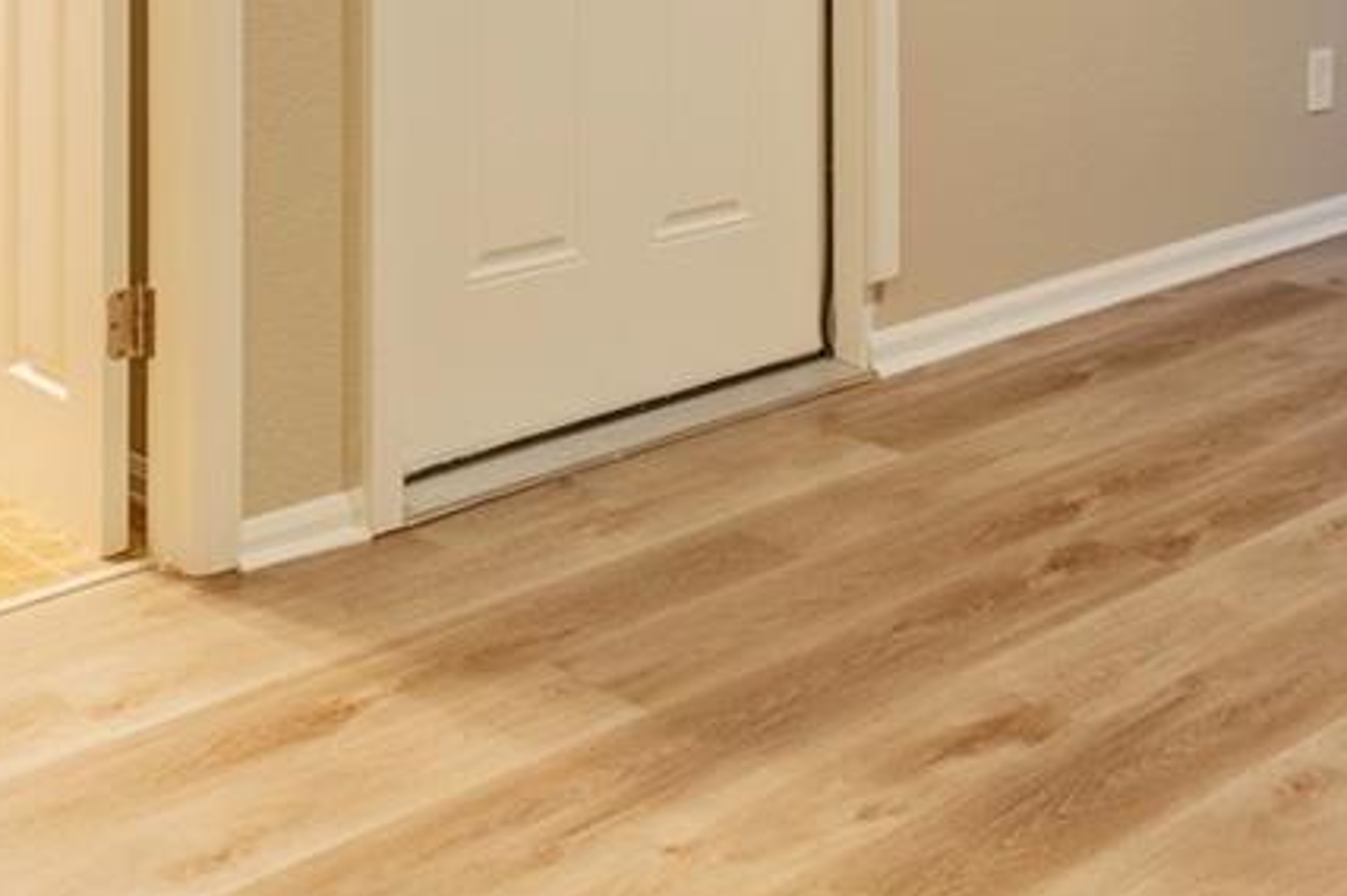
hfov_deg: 33.3
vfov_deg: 20.5
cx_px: 842
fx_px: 2243
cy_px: -297
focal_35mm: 60
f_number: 6.3
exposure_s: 1/250
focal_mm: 16
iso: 800
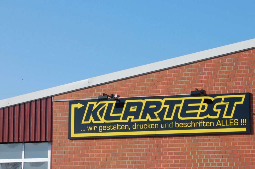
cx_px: 128
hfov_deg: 24.6
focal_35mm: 82
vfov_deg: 16.5
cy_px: 84
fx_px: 584
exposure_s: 1/320
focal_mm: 55
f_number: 9
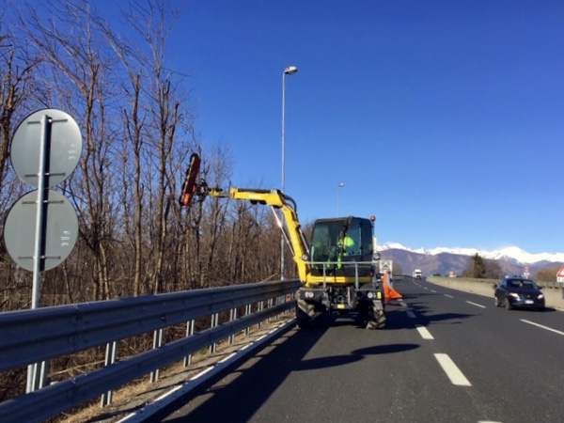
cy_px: 212
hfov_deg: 58.4
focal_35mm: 31
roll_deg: +2.4
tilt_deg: +4.0
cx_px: 282
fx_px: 505
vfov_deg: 45.4
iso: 25
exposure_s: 1/1314
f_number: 2.4
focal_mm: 3.3
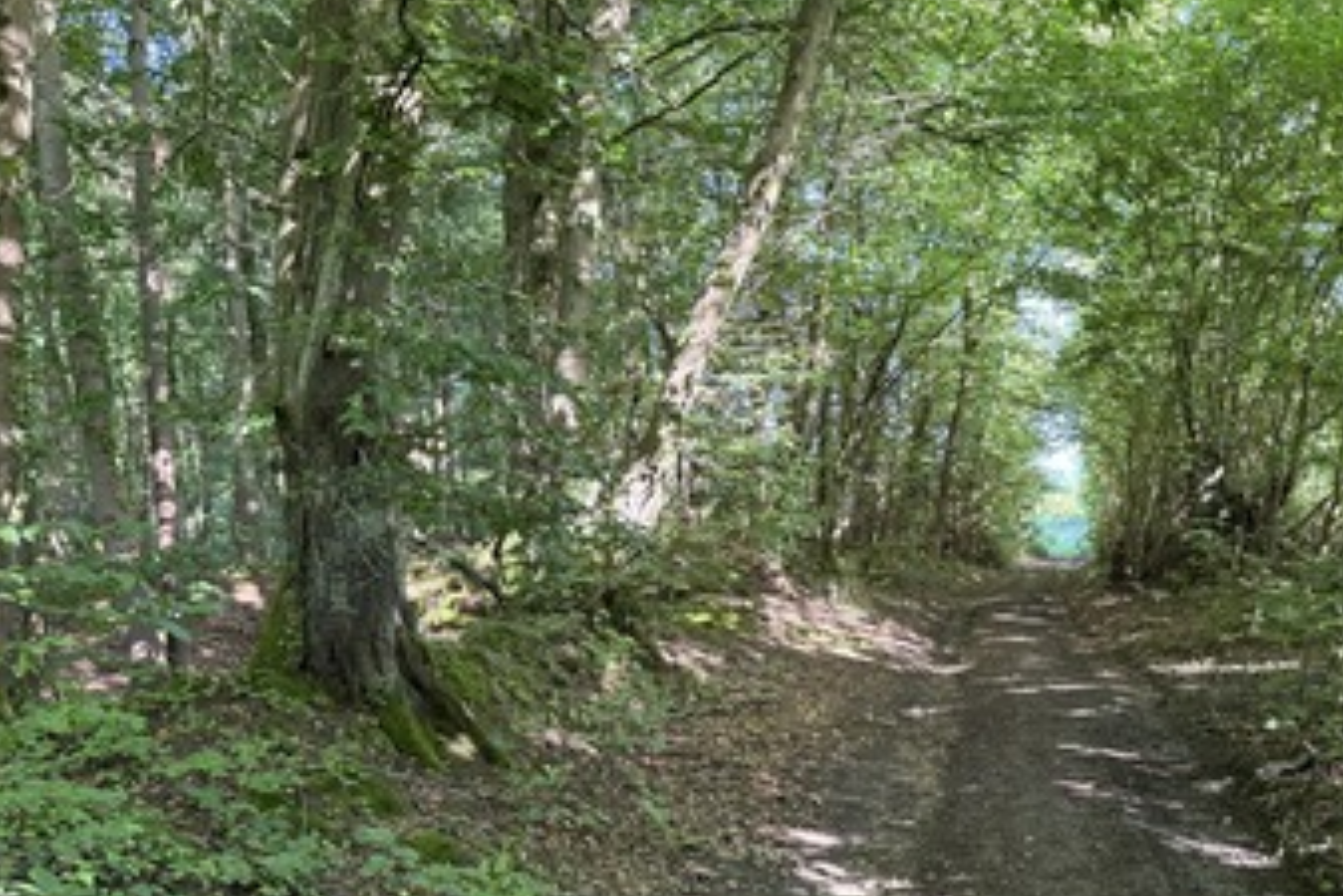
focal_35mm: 37
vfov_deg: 35.1
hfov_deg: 50.8
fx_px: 1381
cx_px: 913
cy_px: 683
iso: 200
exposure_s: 1/73
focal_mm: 6.76
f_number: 1.78
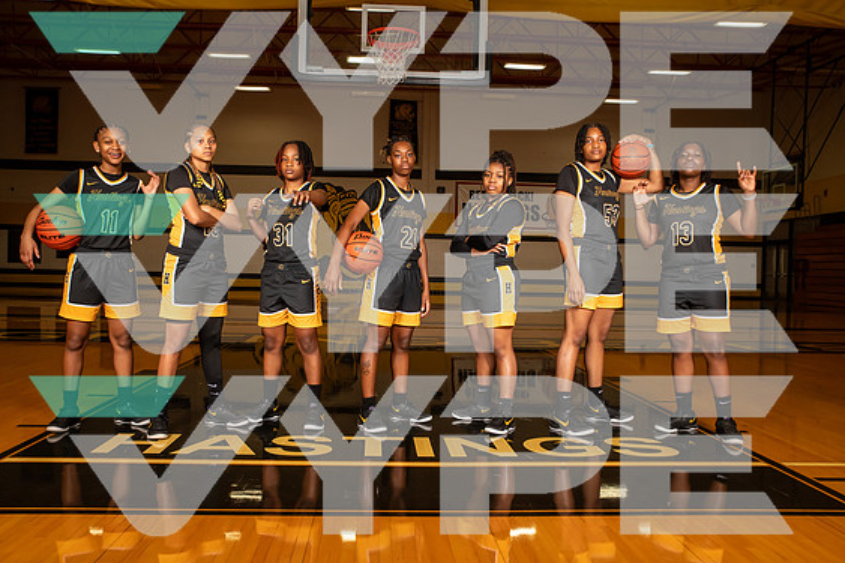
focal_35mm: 33
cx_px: 416
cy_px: 274
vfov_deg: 39.9
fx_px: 774
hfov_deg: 57.2
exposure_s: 1/400
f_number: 7.1
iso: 640
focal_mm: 32
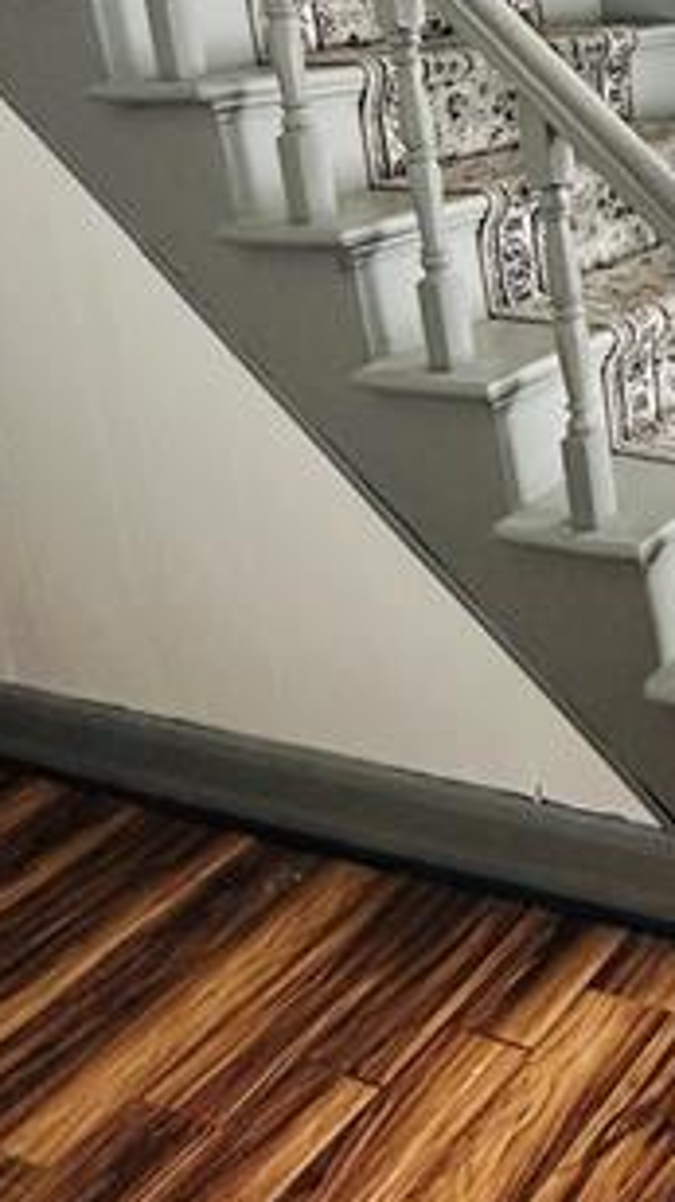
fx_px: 1210
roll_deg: +3.3
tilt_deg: -9.2
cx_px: 1081
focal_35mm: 38
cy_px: 168
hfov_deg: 23.2
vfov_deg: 48.4
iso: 250
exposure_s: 1/99
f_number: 2.2
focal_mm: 2.22
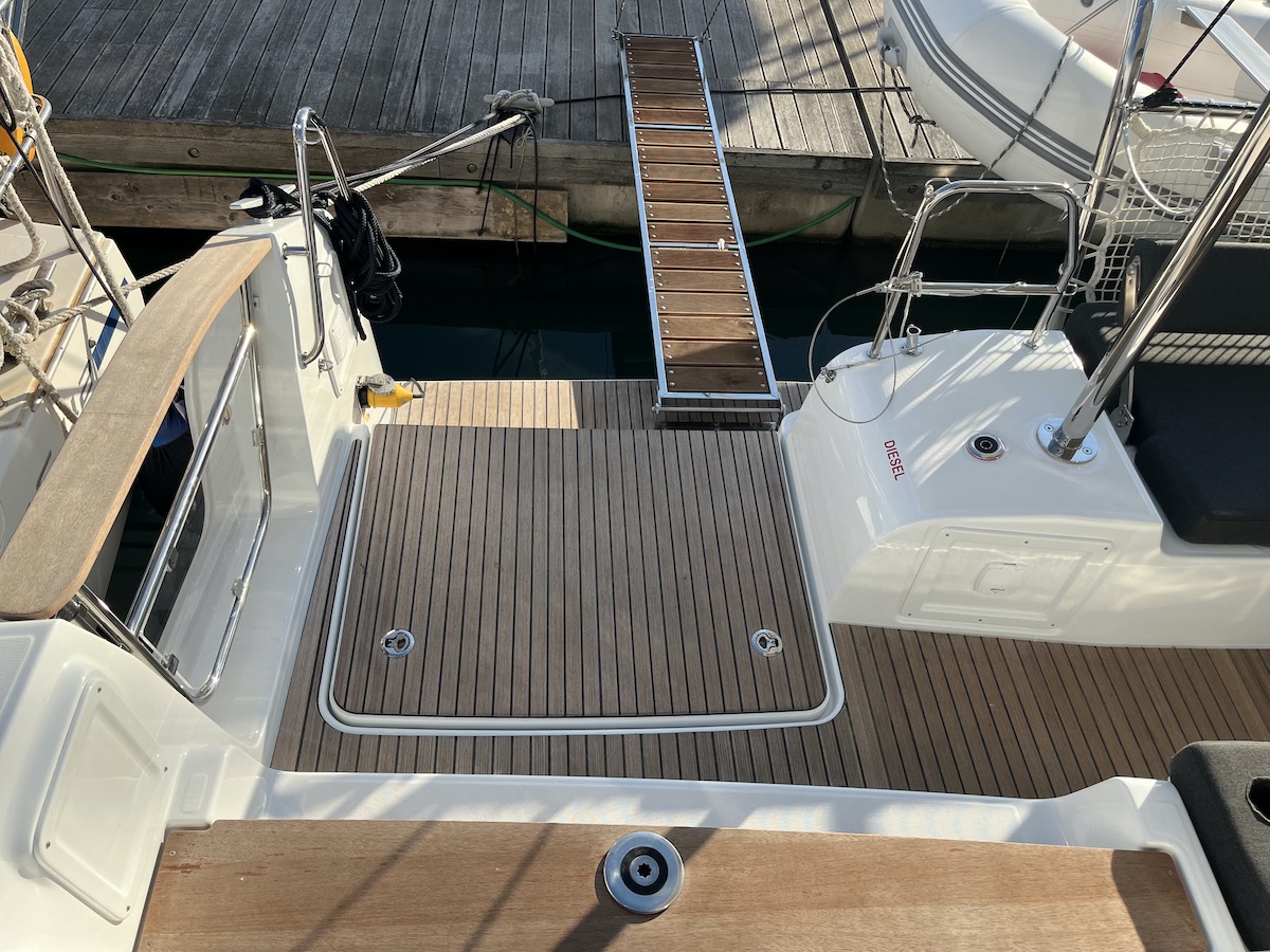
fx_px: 954
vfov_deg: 53.1
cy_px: 476
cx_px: 635
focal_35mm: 26
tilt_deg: -49.7
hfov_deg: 67.3
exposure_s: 1/2062
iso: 50
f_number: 1.6
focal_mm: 5.1
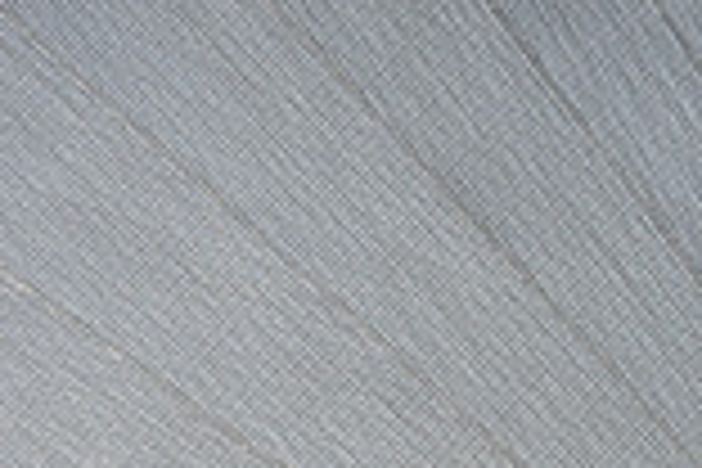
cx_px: 844
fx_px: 14487
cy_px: 1287
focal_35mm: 743
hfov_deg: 2.8
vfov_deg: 1.8
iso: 280
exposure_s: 1/1000
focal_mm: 200
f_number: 5.6
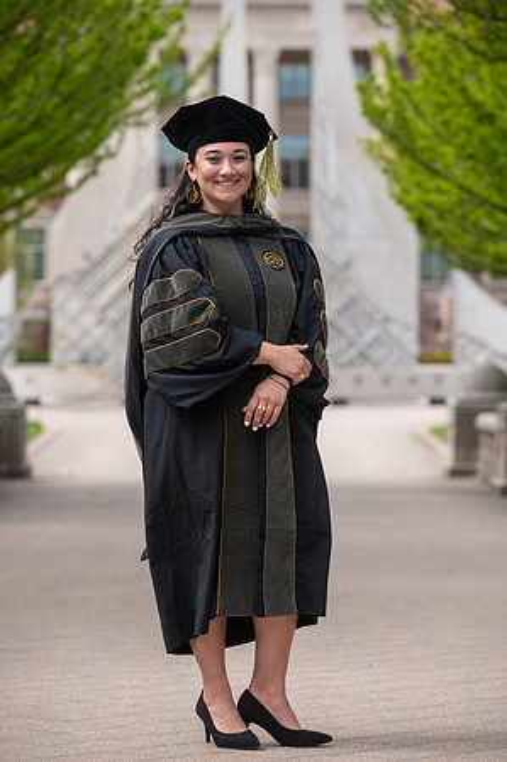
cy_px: 381
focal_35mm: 135
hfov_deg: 10.1
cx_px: 254
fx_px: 2858
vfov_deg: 15.2
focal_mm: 135
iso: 125
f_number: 4.5
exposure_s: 1/800
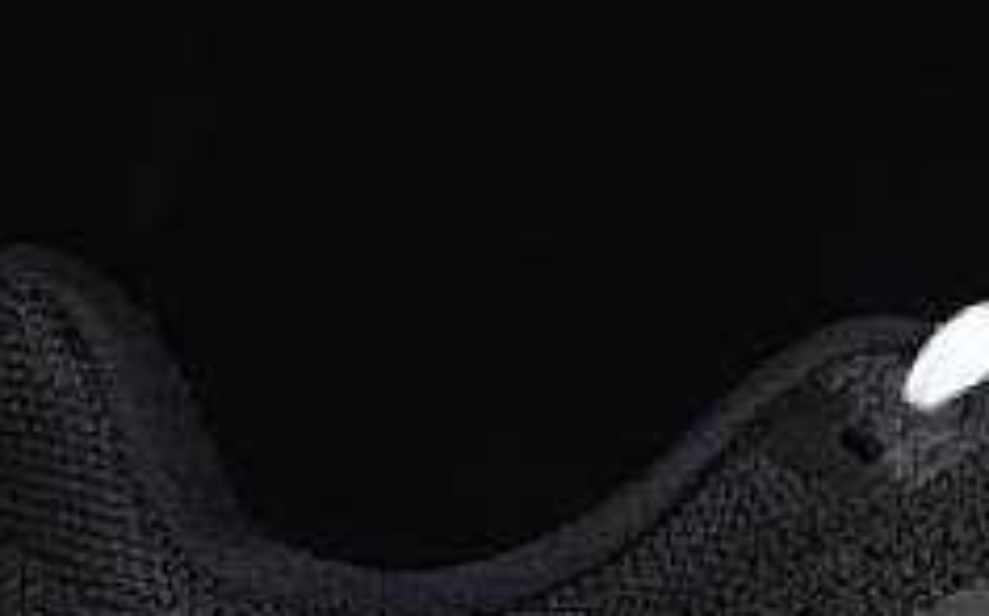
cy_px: 700
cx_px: 1173
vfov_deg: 3.7
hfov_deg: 6.0
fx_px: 9425
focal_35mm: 350
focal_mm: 50
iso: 160
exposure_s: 1/60
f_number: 6.3
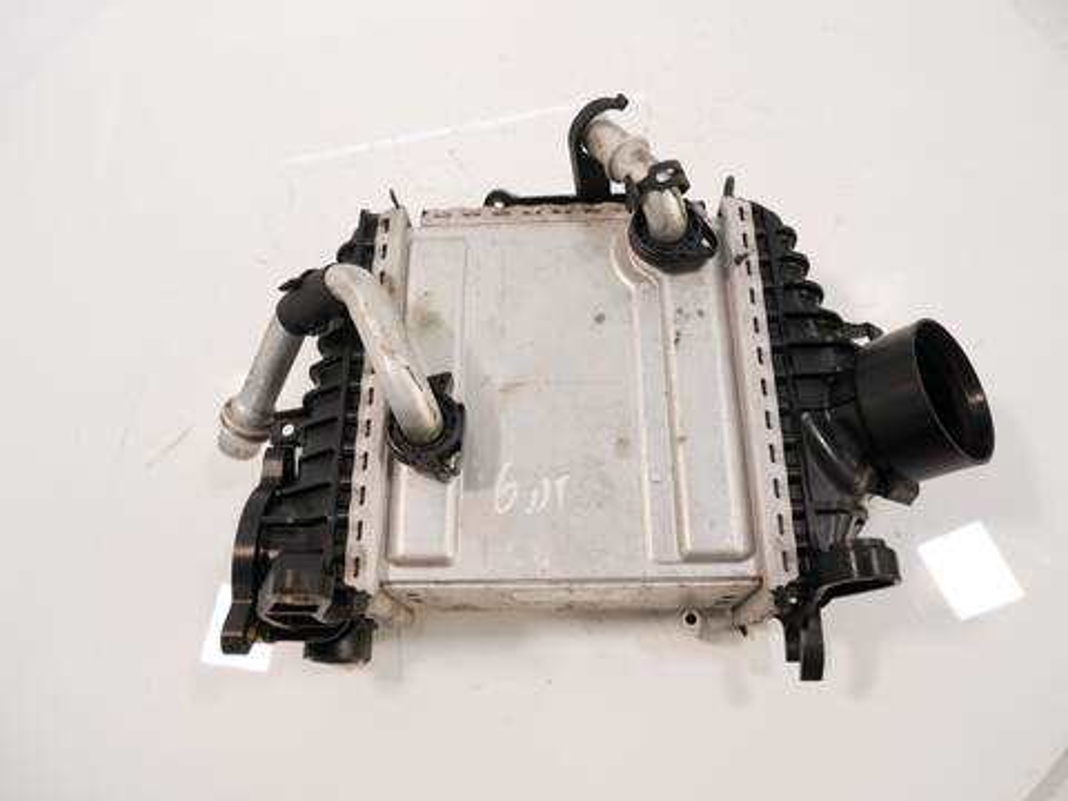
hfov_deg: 67.3
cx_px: 534
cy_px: 400
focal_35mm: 26
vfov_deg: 53.1
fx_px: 802
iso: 500
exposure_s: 1/60
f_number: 3.5
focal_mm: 13
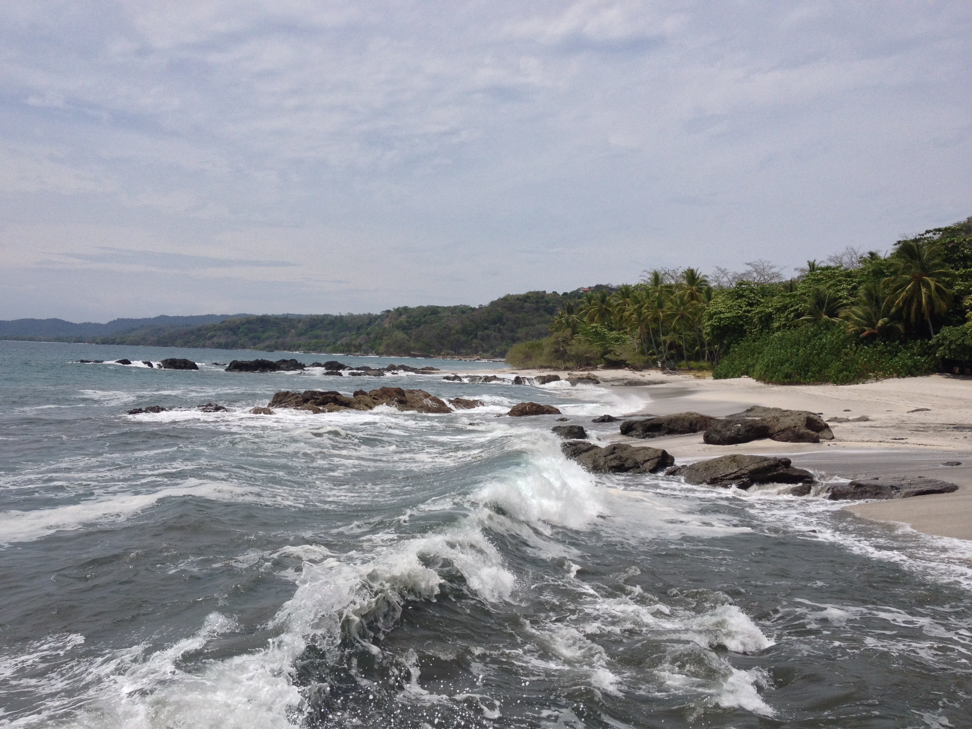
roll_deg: -1.3
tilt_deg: -3.3
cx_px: 486
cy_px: 364
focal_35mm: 35
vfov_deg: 40.7
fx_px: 983
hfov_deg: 52.6
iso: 50
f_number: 2.4
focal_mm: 4.28
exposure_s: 1/3460
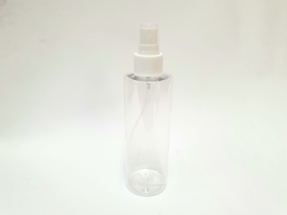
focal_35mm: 26
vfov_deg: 53.1
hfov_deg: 67.3
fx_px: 216
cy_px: 108
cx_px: 144
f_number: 2.4
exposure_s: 1/100
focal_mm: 4.3
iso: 160
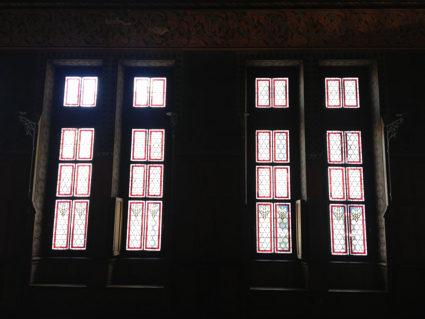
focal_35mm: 35
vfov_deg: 40.7
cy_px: 160
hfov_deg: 52.6
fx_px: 430
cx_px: 212
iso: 50
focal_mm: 4.28
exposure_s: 1/24
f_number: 2.4
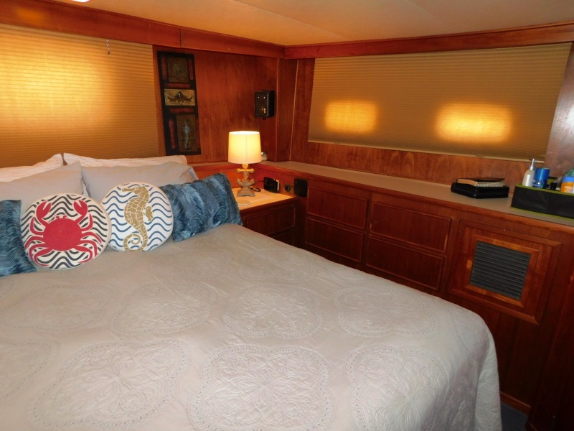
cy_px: 216
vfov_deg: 58.9
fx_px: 381
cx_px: 287
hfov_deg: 73.9
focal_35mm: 23
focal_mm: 4
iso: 200
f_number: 3
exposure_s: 1/30
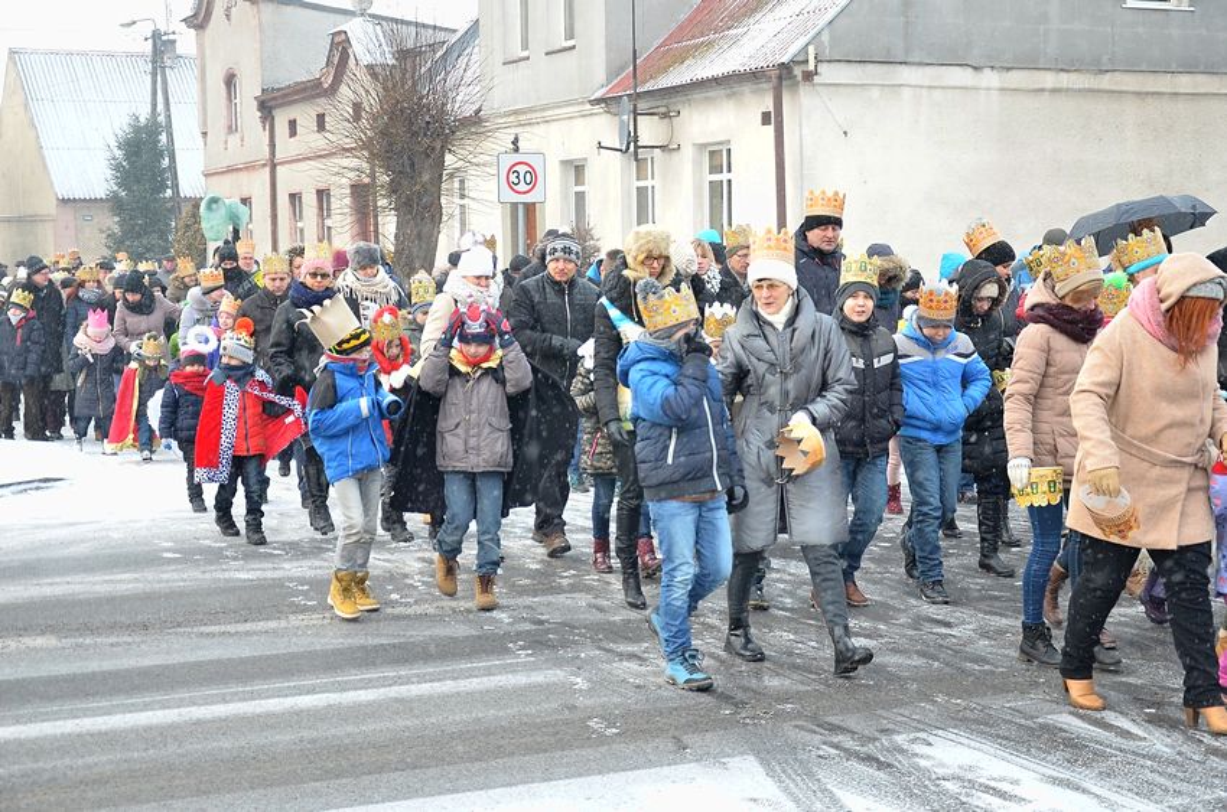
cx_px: 614
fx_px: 2041
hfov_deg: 33.5
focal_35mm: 60
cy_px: 406
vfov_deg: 22.5
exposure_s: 1/160
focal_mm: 40
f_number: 4.5
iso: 560
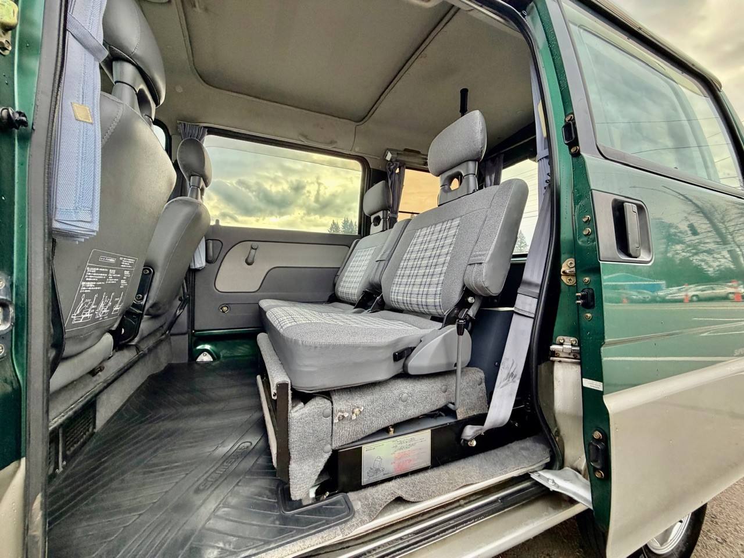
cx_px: 372
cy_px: 279
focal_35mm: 14
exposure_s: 1/121
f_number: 2.2
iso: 160
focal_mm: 2.22
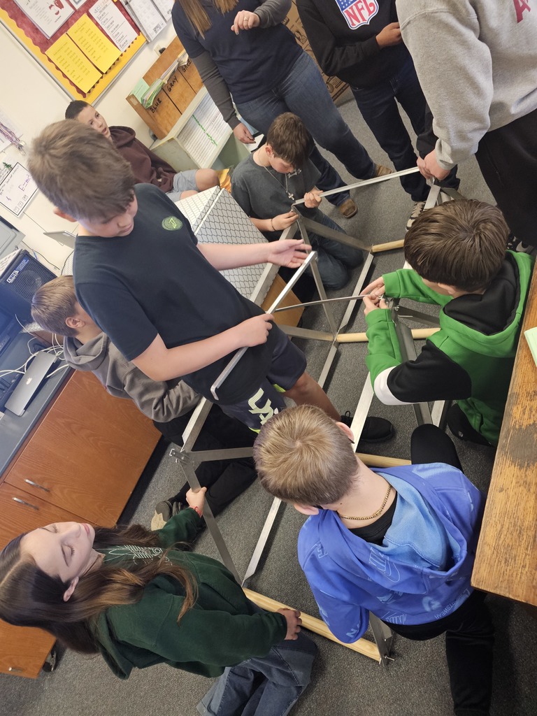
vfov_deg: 73.9
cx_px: 268
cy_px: 358
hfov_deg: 58.9
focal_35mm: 23
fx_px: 476
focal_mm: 6.3
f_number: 1.7
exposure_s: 1/120
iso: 500
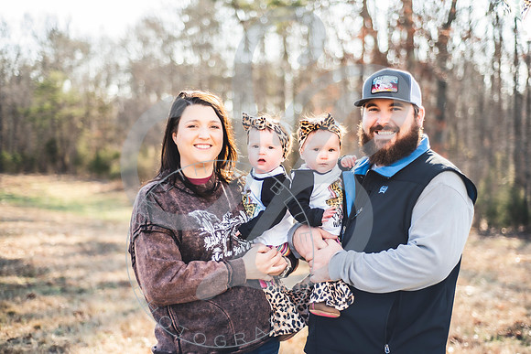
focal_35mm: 51
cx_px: 266
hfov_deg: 39.1
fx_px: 749
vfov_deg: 26.6
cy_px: 177
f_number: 1.8
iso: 100
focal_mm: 50
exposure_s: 1/400
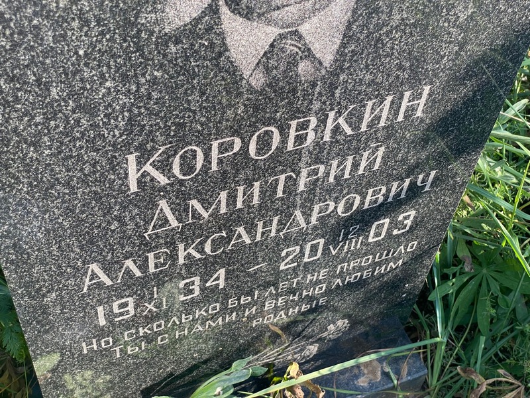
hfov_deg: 36.8
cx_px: 265
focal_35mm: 52
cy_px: 199
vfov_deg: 28.0
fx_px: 796
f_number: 2
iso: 20
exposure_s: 1/172
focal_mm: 6
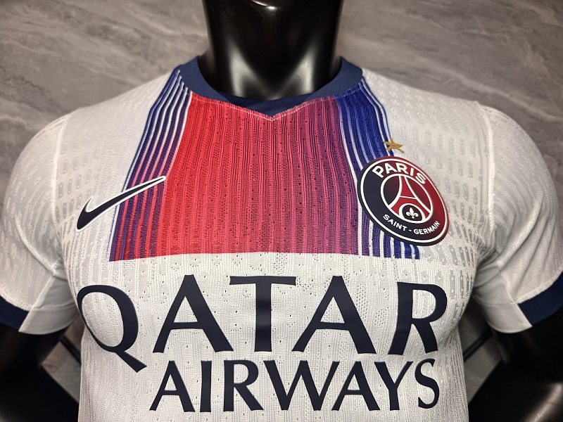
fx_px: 390
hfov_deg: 71.6
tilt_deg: +8.5
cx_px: 282
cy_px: 211
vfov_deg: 56.8
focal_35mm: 24
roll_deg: -0.6
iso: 80
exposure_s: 1/100
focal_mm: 6.76
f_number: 1.78
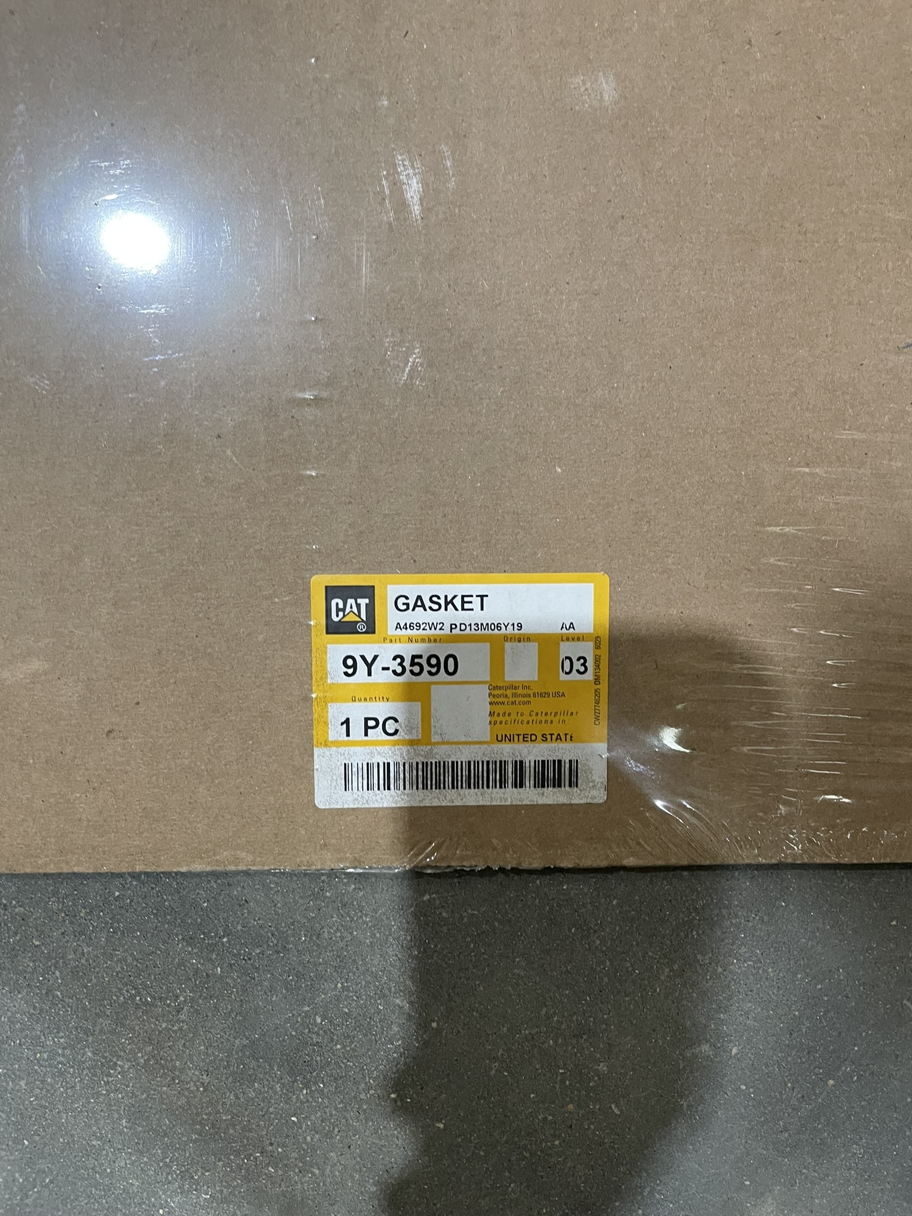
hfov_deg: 53.1
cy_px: 608
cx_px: 456
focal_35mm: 26
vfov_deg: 67.3
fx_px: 913
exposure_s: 1/60
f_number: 1.6
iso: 200
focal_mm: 4.2
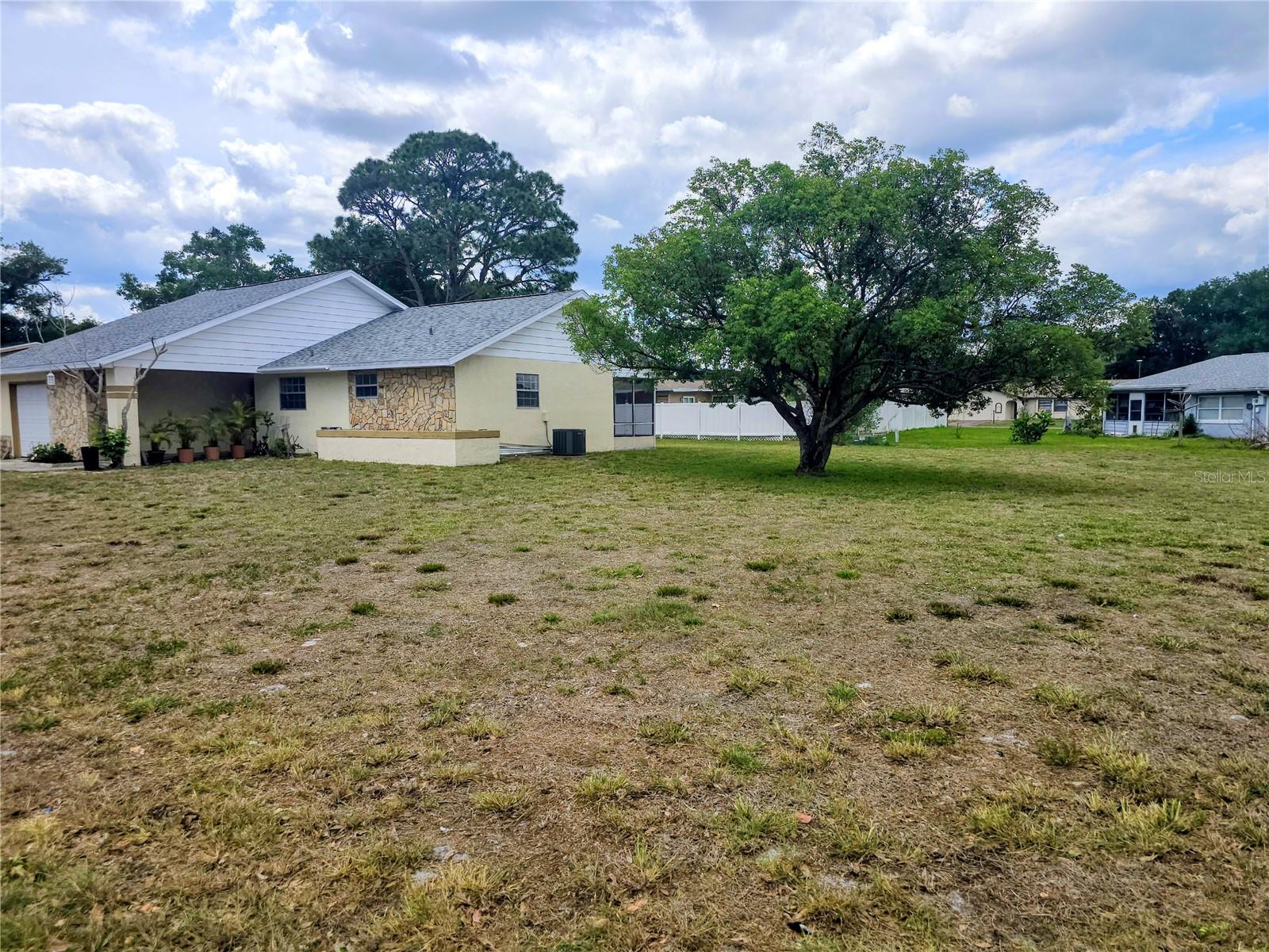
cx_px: 634
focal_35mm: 23
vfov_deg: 58.9
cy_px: 476
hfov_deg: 73.9
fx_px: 843
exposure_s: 1/634
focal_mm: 6.3
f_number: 1.7
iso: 10
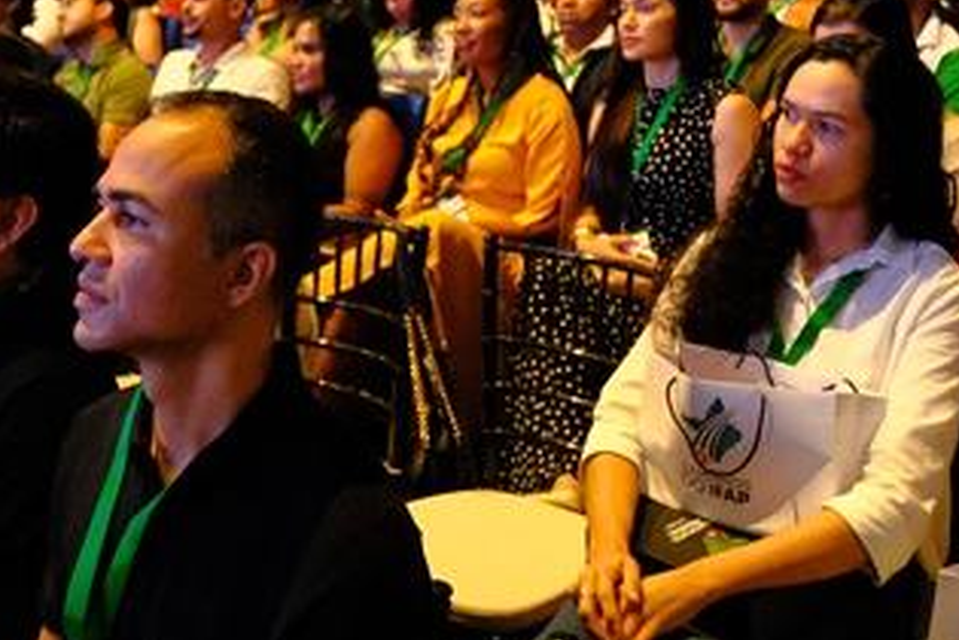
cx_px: 259
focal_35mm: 62
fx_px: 1651
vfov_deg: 21.7
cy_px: 155
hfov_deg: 31.9
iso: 12800
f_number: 2.8
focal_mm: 17
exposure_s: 1/42
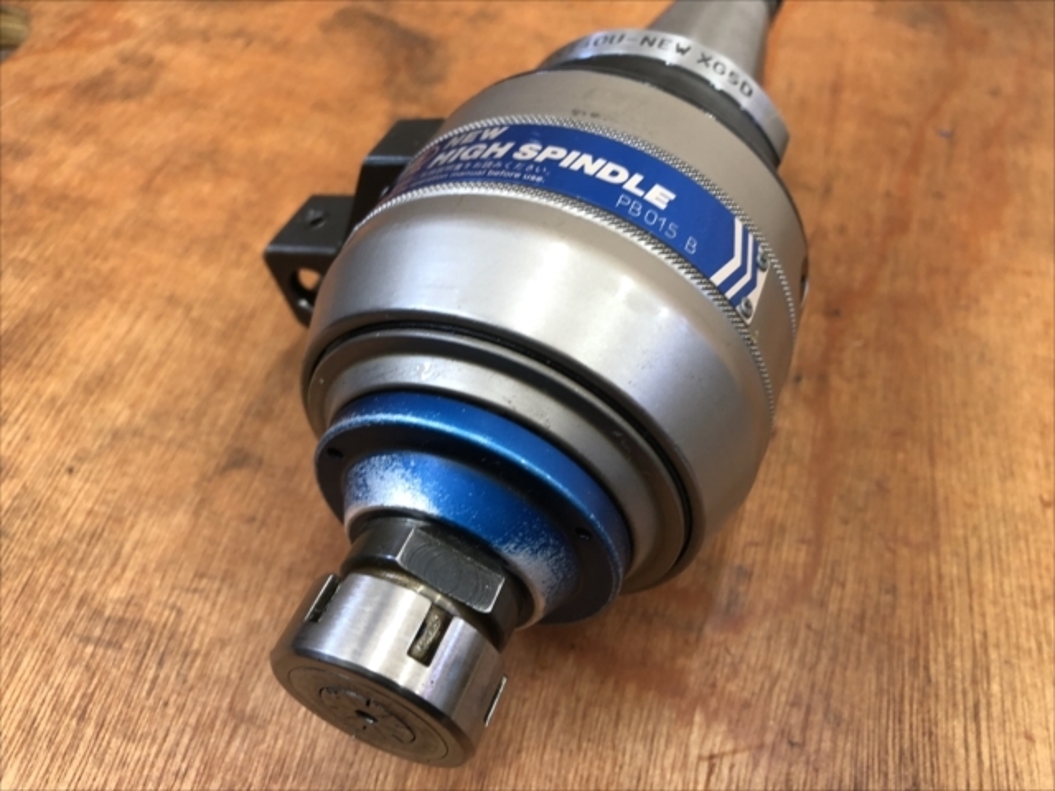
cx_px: 528
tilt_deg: -53.1
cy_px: 396
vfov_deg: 49.7
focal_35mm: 28
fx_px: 853
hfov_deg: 63.4
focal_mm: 3.99
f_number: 1.8
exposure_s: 1/20
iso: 40
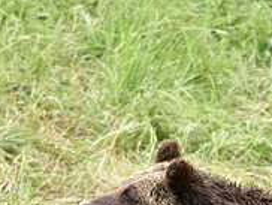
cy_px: 285
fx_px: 20488
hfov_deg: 0.8
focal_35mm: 2604
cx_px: 238
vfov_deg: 0.6
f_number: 7.1
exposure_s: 1/500
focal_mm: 850
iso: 1000
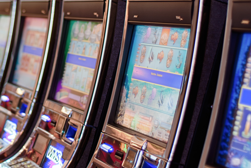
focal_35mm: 124
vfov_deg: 11.0
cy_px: 30
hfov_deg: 16.3
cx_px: 31
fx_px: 865
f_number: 1.8
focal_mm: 50
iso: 200
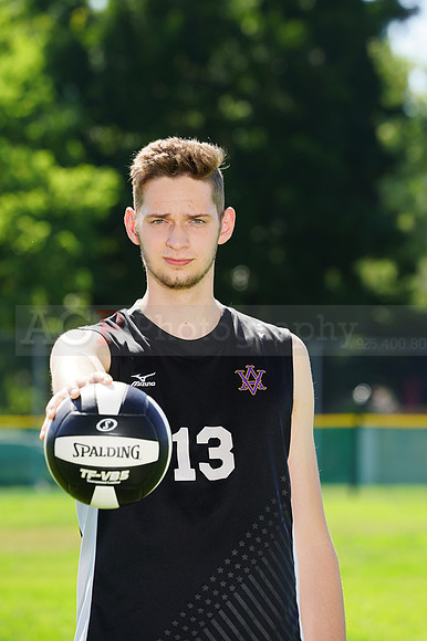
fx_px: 5290
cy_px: 320
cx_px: 214
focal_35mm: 297
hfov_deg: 4.6
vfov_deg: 6.9
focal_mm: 297
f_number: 10
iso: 200
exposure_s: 1/200
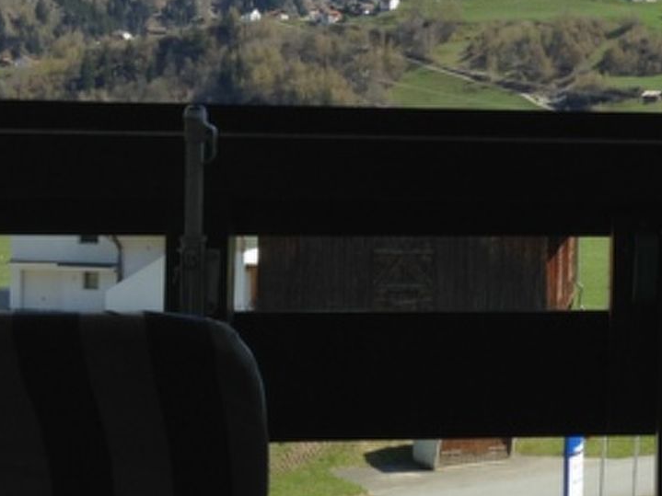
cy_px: 129
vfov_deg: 15.7
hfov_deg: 20.0
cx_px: 713
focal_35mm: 94
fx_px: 1797
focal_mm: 4.12
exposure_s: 1/1130
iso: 50
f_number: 2.4
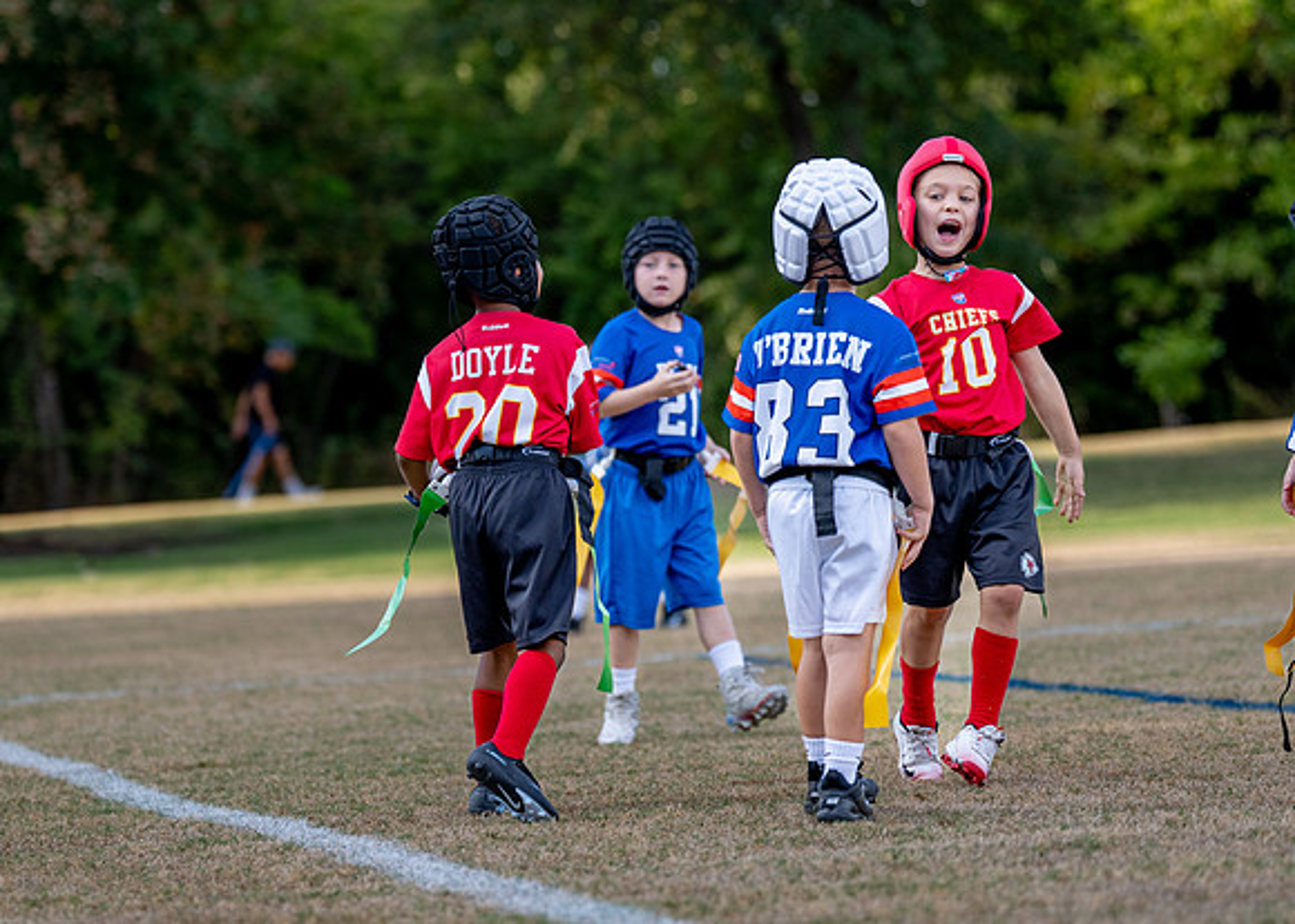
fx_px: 6126
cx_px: 563
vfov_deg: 8.6
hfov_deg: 12.1
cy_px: 529
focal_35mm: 167
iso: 250
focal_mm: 119
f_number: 2.8
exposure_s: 1/1600
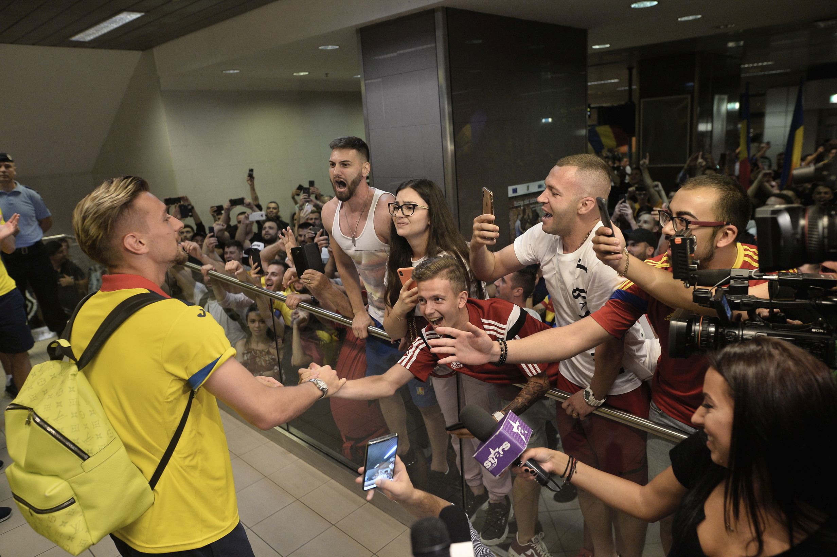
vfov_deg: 53.1
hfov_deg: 73.8
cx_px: 418
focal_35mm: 24
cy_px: 278
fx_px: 558
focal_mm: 24
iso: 2000
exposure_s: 1/250
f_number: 3.2
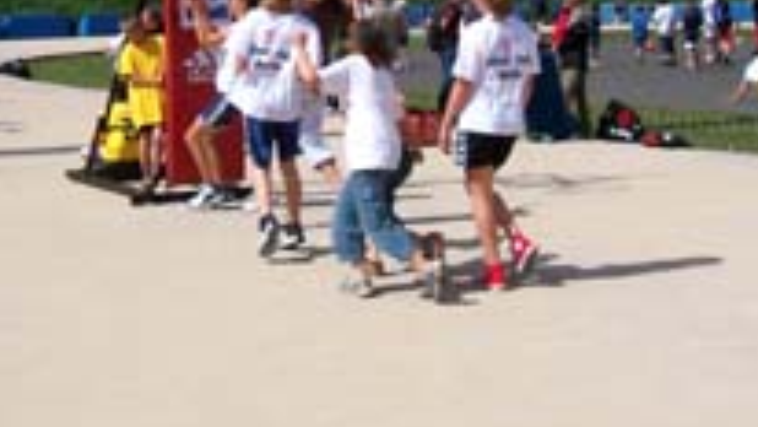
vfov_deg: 14.6
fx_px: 1628
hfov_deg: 26.2
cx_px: 379
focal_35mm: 81
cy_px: -33
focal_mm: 5.6
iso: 80
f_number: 5.1
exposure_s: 1/1124
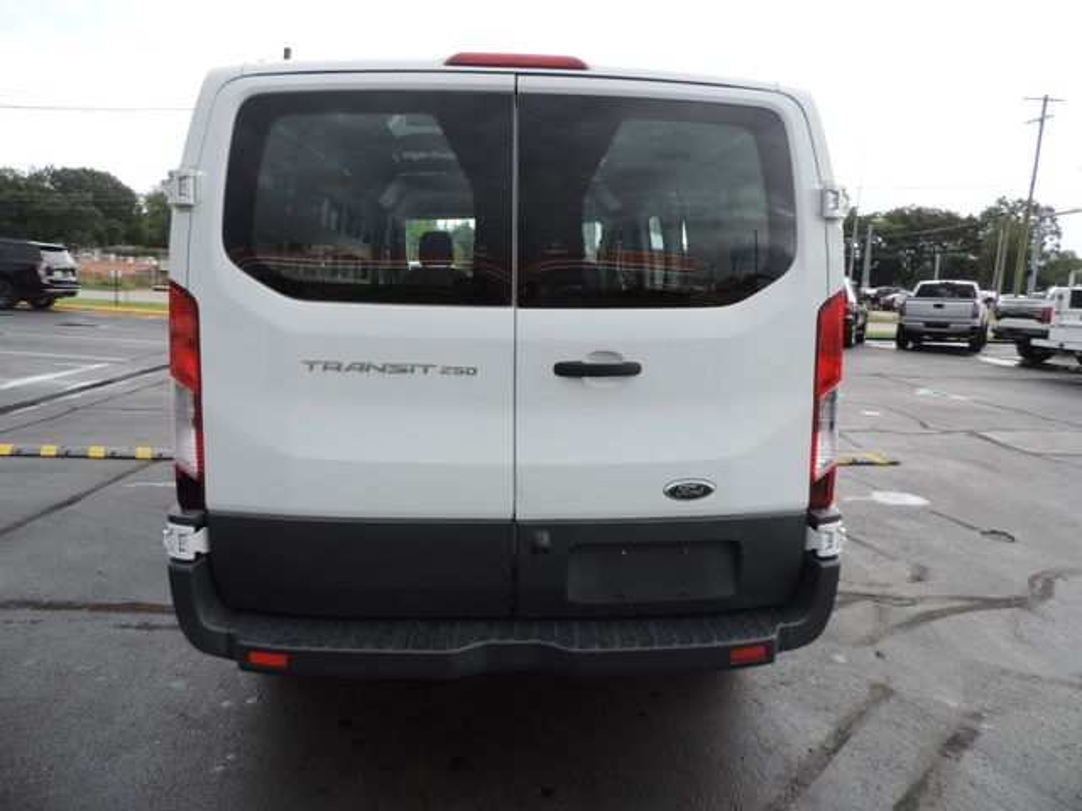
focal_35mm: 24
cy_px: 406
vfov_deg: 56.8
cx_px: 541
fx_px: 750
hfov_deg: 71.6
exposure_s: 1/250
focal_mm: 4.3
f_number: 3
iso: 80
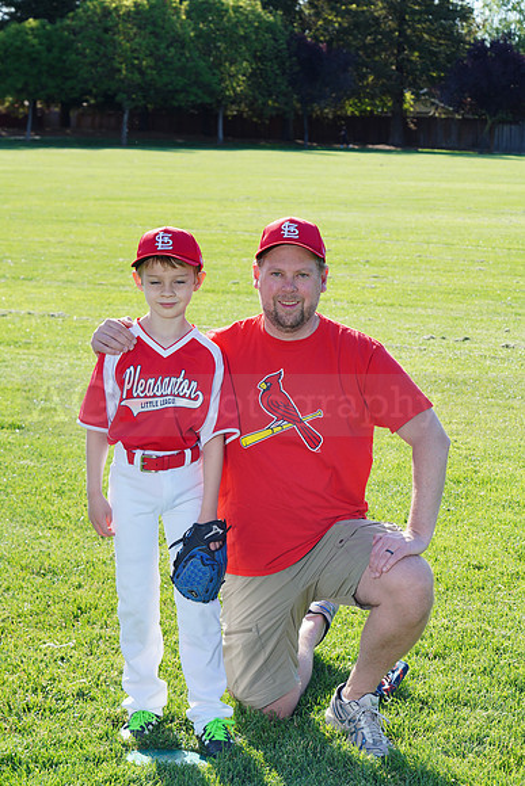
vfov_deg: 23.6
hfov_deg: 15.9
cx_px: 262
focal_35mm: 86
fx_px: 1880
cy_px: 393
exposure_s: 1/200
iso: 200
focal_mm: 86
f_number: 9
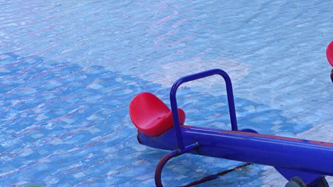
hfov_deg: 17.6
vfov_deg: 10.1
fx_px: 1042
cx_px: 348
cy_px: -53
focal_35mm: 118
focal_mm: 11.77
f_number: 2.8
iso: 320
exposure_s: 1/1000
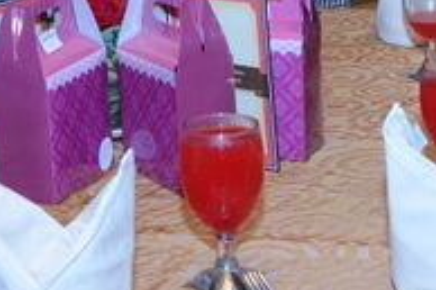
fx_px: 1646
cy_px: -106
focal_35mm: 136
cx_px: 225
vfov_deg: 9.8
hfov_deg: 15.1
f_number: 5
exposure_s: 1/60
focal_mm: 22
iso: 1250
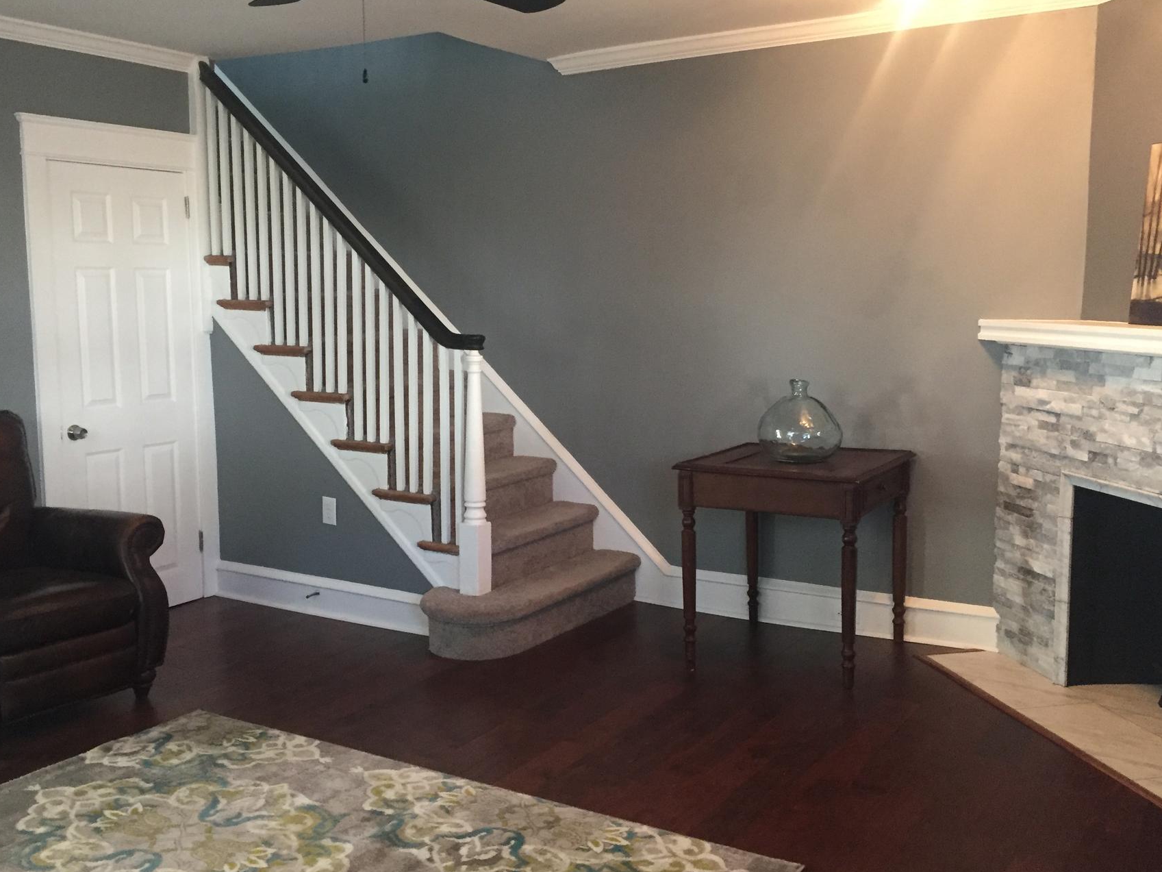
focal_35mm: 35
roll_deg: +0.0
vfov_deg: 40.7
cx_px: 540
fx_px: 1175
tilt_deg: -6.7
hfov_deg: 52.6
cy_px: 436
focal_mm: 4.15
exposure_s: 1/30
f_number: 2.2
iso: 250
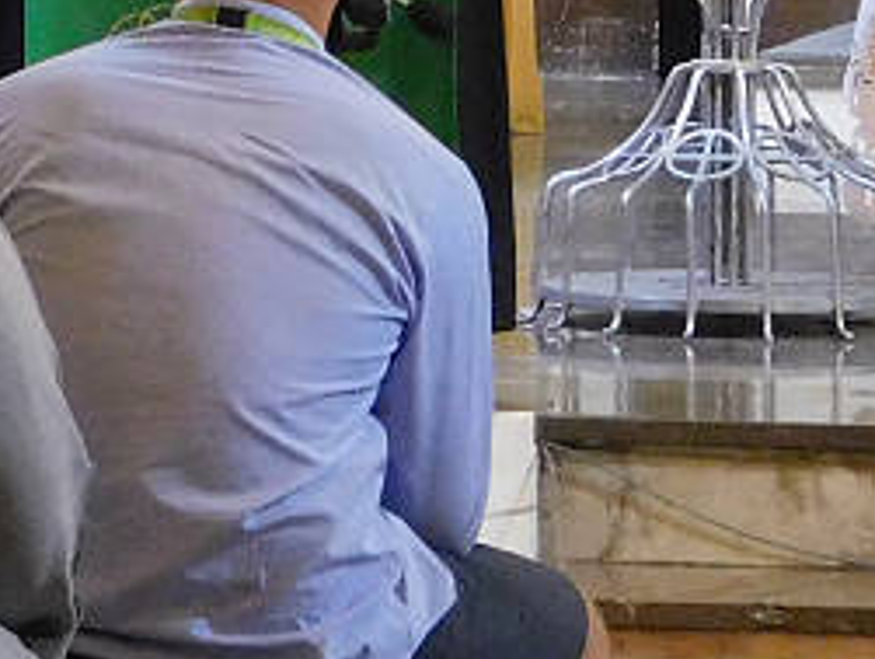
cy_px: -335
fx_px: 7974
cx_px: 296
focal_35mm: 315
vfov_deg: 4.7
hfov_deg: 6.3
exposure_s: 1/8
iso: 720
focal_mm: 11.7
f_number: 4.2
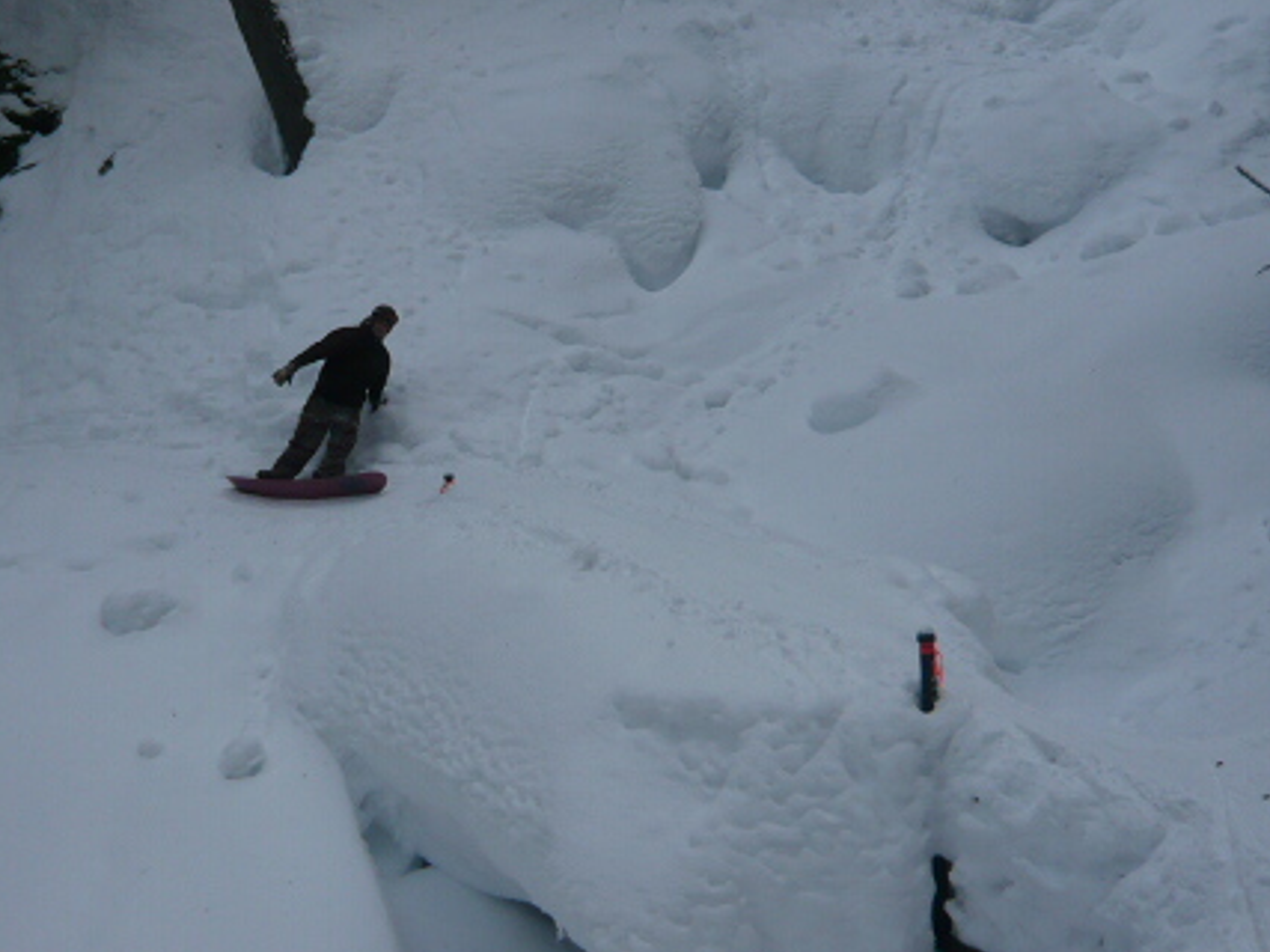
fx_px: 1540
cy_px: 402
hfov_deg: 44.3
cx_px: 446
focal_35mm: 42
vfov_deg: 34.3
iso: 100
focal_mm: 4.6
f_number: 2.8
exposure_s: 1/800
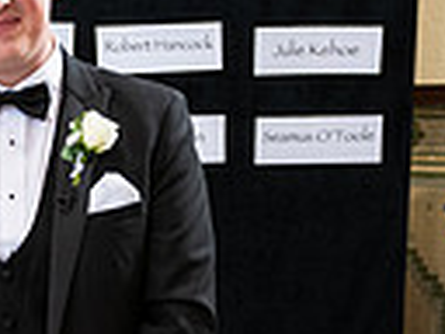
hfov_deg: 14.1
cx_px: -111
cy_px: 416
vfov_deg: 10.8
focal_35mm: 135
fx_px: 1735
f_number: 3.5
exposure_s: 1/100
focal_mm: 31
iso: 1000
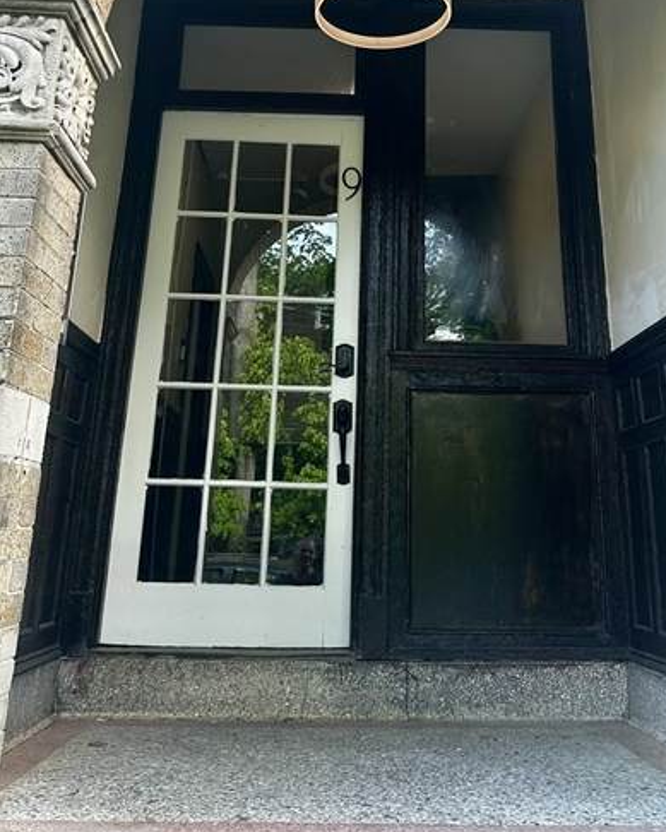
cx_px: 382
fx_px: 911
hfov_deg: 40.1
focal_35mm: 37
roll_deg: -2.5
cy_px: 181
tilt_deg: +21.1
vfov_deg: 46.8
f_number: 1.78
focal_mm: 6.86
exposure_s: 1/123
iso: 50
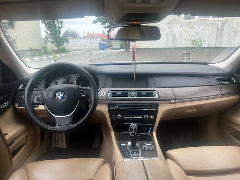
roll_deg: +2.1
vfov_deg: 53.1
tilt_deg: -13.7
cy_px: 90
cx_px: 120
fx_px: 180
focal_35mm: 26
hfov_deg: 67.3
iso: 50
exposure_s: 1/471
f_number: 1.5
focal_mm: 5.7
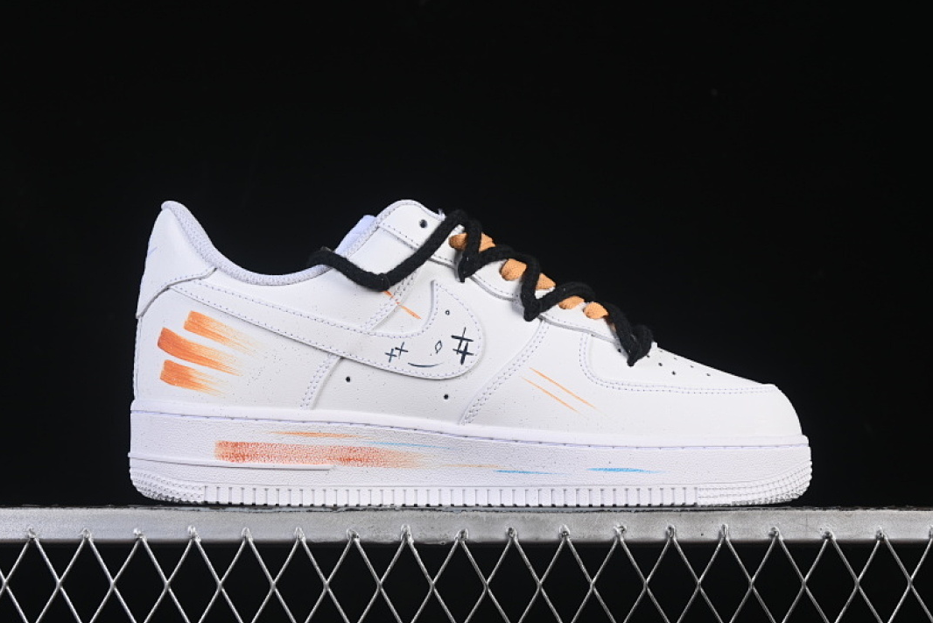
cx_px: 465
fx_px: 1970
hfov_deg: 26.6
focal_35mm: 76
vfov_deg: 18.0
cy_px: 314
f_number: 8
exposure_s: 1/80
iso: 160
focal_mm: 50
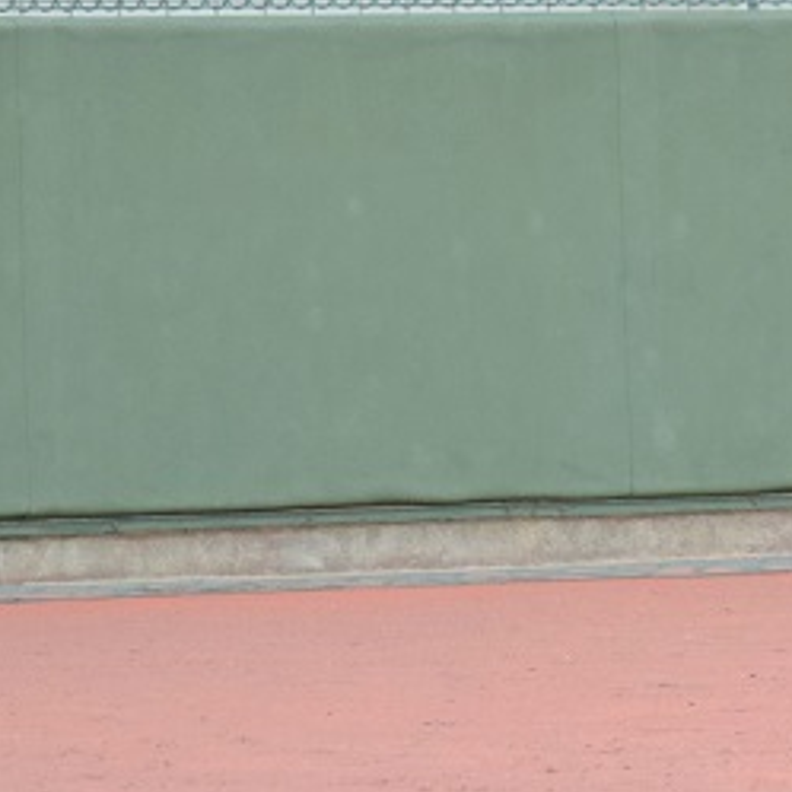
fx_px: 13253
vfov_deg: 3.4
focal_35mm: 512
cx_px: 1587
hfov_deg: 3.4
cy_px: 48
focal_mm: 100
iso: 1250
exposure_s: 1/1250
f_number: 4.5
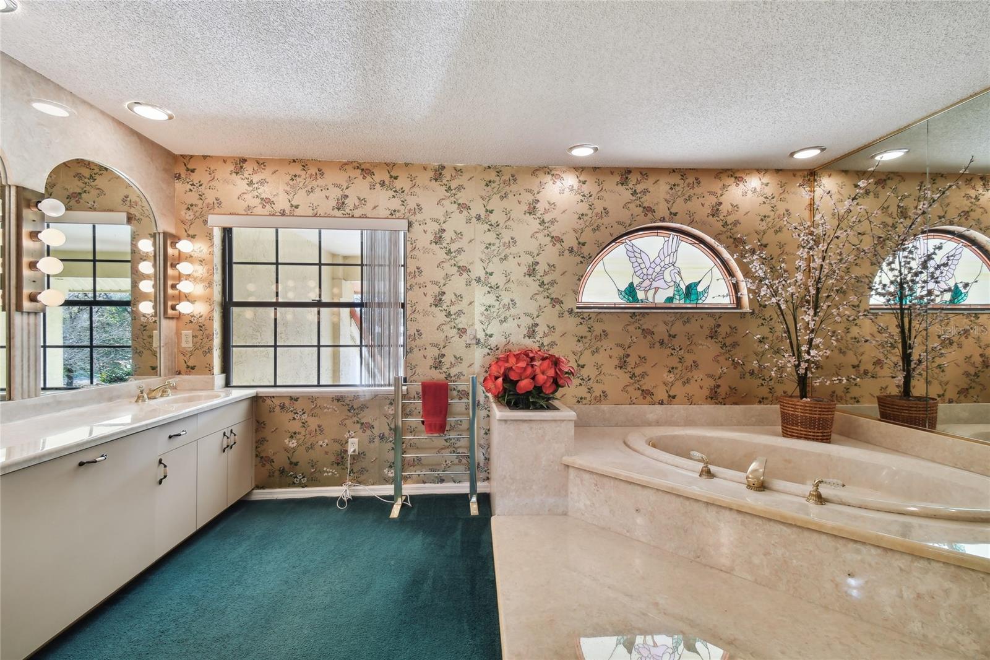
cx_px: 495
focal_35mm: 15
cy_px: 330
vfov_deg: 77.3
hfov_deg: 100.4
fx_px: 412
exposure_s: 1/4
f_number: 7.1
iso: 100
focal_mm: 10
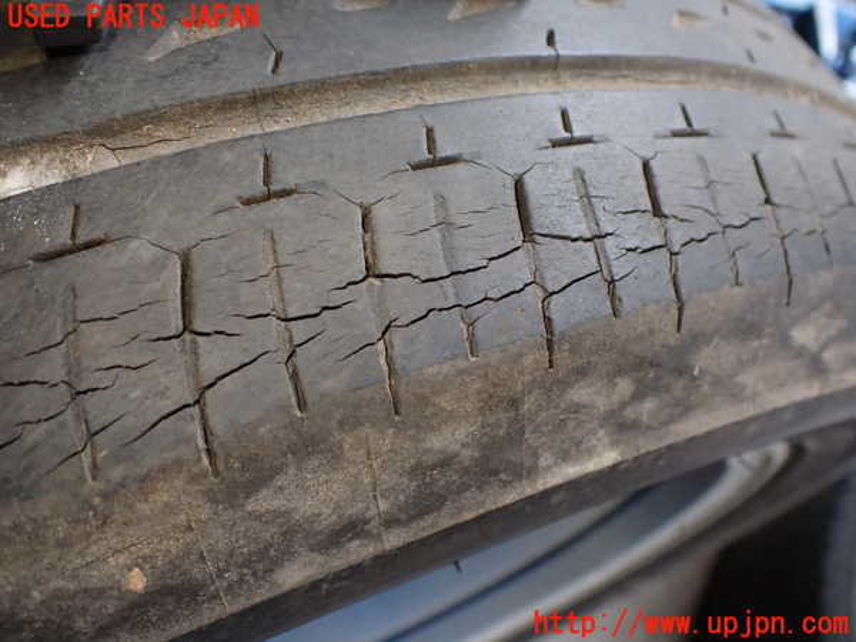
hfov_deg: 60.0
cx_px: 428
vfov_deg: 46.8
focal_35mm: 30
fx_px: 742
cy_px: 321
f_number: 2.3
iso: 200
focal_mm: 5.4
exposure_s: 1/125
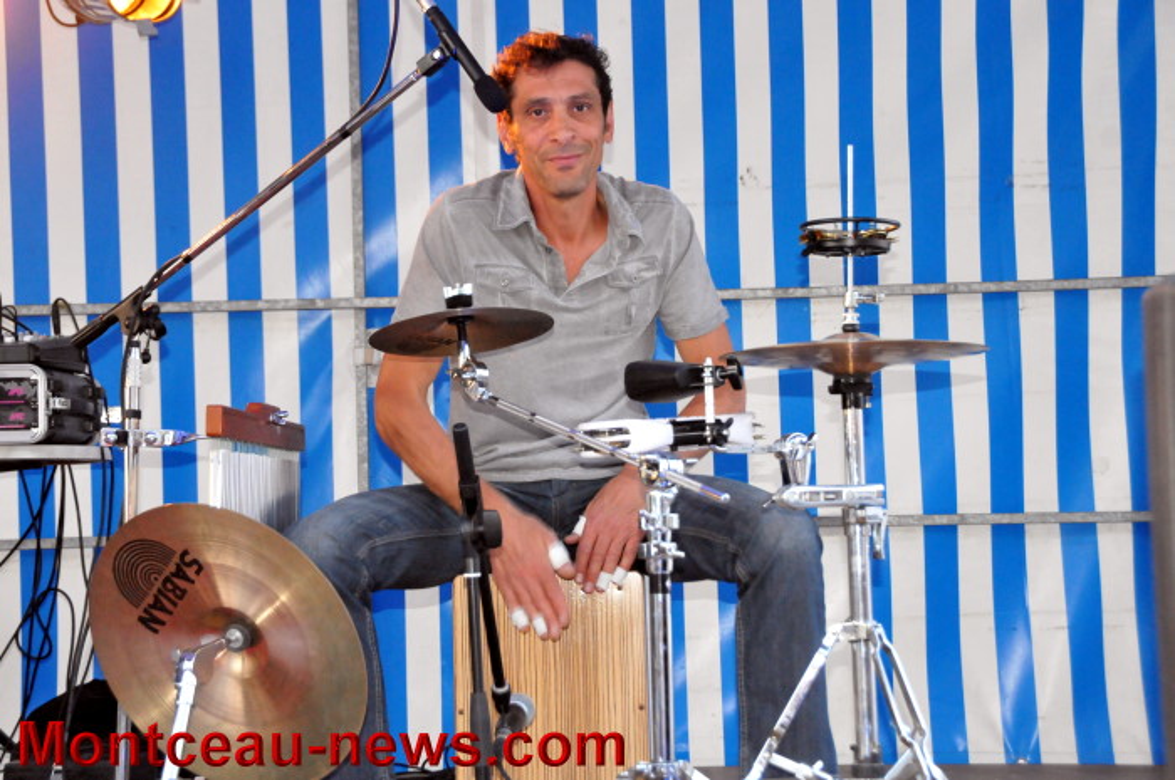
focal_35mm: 66
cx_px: 588
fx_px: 2152
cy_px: 390
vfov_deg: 20.6
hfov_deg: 30.5
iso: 3200
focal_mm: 44
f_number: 7.1
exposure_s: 1/80
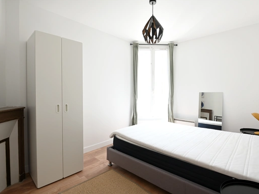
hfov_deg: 87.7
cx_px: 135
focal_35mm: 18
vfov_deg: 71.6
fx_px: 135
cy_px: 94
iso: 200
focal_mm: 16
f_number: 11
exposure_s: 1/6
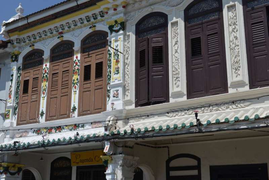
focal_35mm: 48
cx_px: 134
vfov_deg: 28.1
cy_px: 90
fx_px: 359
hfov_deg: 41.1
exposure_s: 1/200
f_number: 7.1
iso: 100
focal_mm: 48
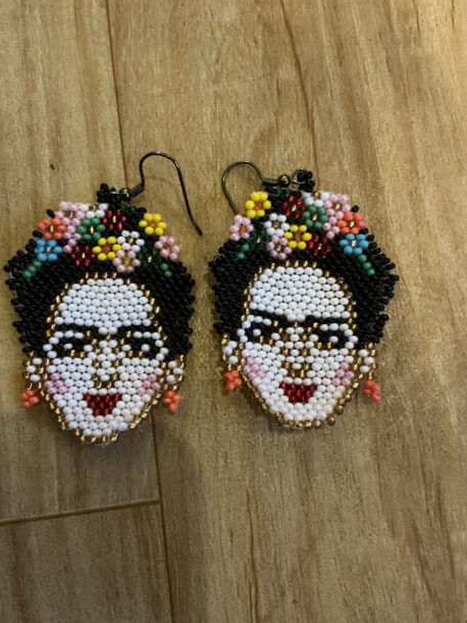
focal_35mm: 38
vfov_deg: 49.0
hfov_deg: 37.7
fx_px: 684
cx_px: 234
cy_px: 324
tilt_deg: -82.5
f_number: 1.8
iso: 500
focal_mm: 3
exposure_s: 1/25
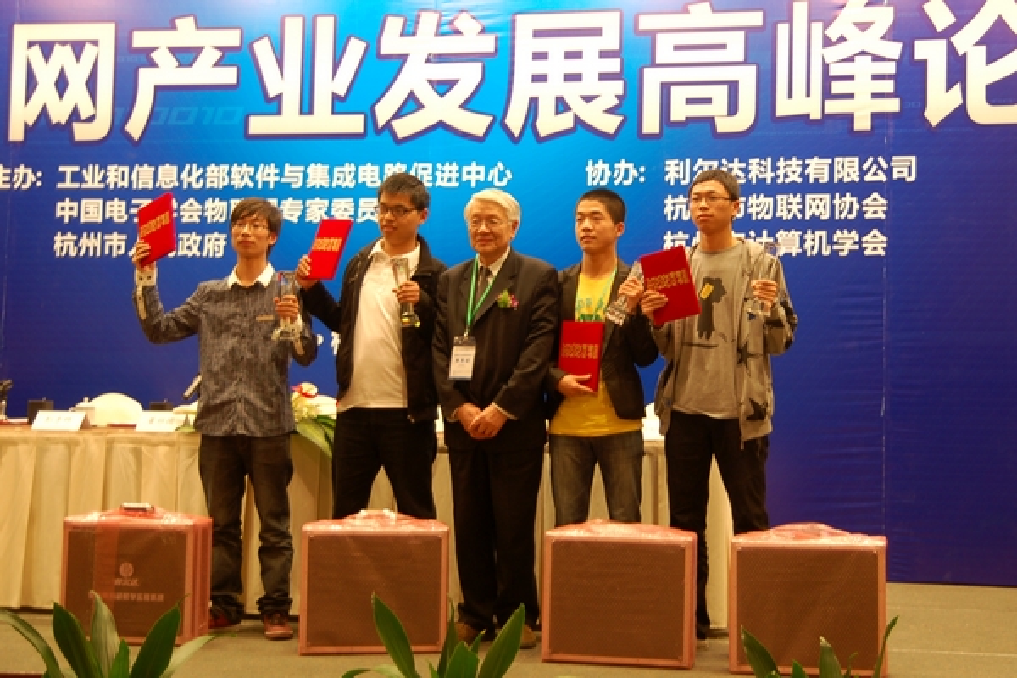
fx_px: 1356
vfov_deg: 28.1
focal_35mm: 48
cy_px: 339
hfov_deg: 41.1
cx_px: 508
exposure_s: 1/20
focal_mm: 32
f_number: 2.8
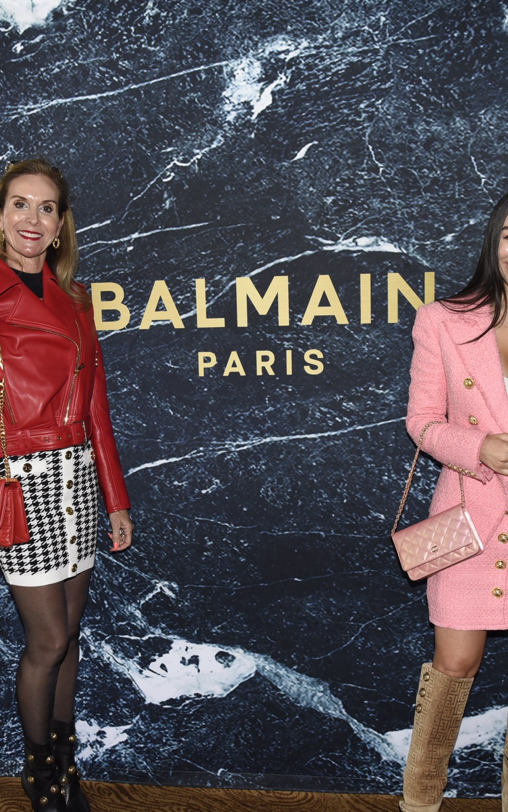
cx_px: 219
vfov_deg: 52.8
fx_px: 820
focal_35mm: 37
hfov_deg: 34.4
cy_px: 406
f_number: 8
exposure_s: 1/60
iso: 1250
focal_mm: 24
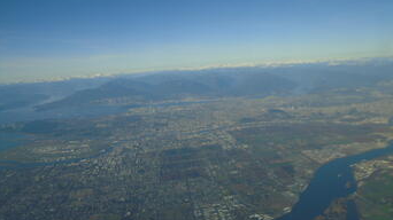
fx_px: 302
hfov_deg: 66.1
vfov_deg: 40.1
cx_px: 199
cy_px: 107
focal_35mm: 29
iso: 100
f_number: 8
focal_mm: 4.6
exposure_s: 1/200
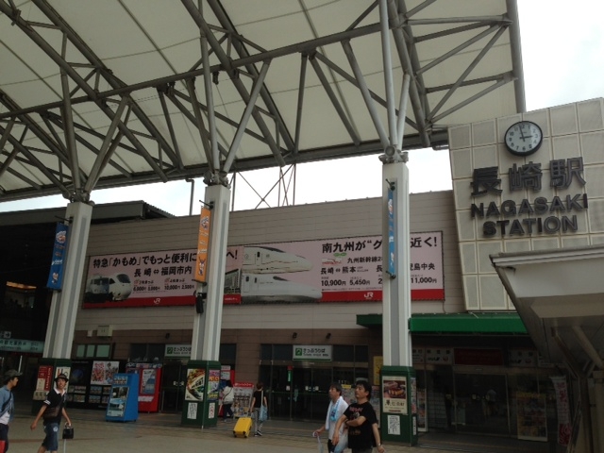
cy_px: 226
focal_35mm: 33
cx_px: 302
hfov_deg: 55.4
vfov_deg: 42.9
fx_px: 576
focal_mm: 4.13
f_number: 2.4
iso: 50
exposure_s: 1/861
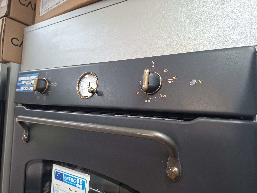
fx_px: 171
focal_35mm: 23
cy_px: 96
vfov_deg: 58.9
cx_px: 128
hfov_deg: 73.9
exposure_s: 1/50
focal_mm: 5.54
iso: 200
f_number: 1.8
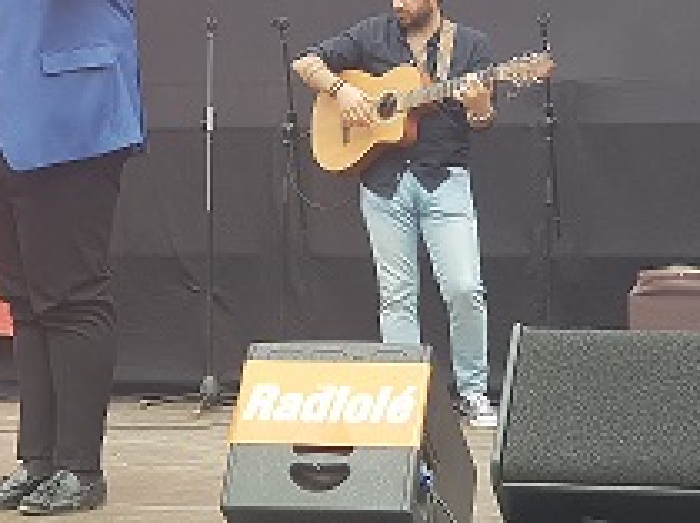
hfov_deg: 15.8
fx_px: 2525
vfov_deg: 11.8
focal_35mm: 125
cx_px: 380
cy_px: 197
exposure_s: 1/171
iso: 25
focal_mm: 6
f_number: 2.4
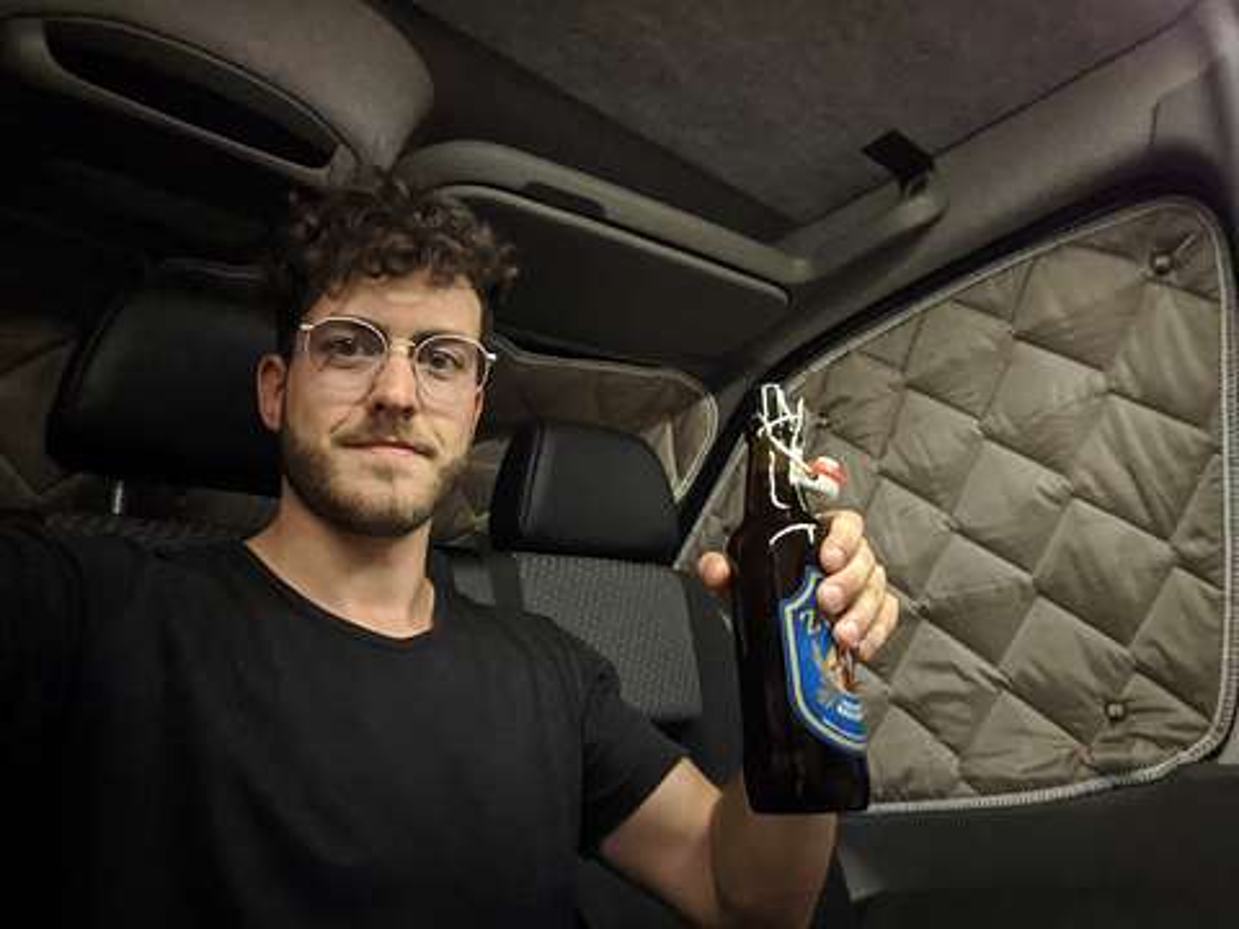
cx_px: 620
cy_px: 464
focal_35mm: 21
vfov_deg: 63.4
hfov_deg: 79.0
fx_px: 752
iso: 3422
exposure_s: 1/18.1
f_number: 2
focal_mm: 2.47
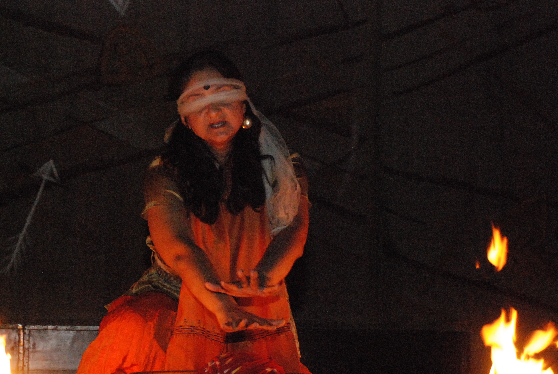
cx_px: 218
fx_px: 1614
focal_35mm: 104
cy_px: 243
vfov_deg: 13.2
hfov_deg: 19.6
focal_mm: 50
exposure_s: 1/60
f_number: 5
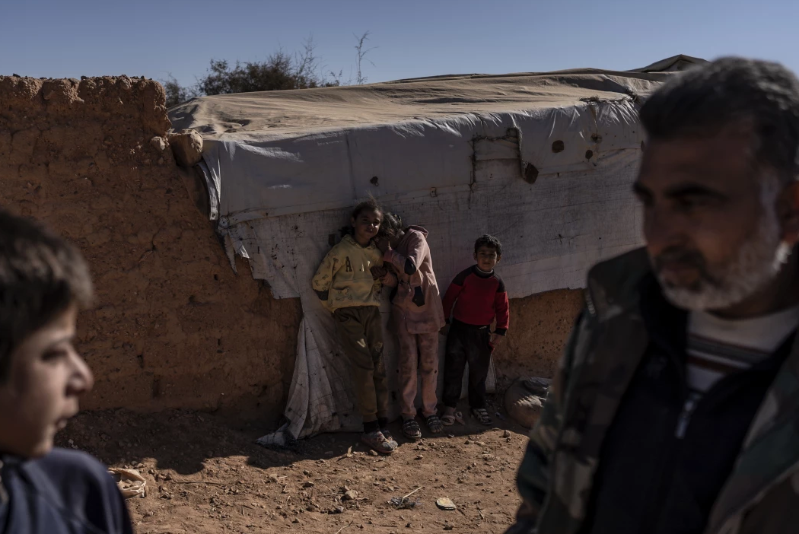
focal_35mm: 40
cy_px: 303
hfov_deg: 48.4
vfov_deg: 33.4
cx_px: 397
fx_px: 888
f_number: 3.5
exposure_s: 1/5000
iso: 40
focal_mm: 35
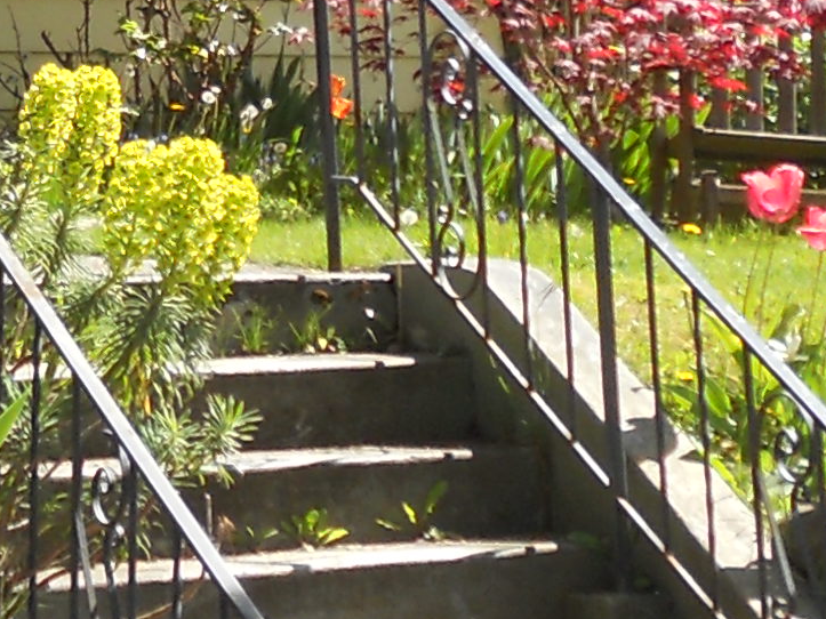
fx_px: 4223
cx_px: -276
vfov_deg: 8.2
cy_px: -268
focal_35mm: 177
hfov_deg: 10.9
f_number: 3.5
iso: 80
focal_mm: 5.8
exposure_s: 1/320
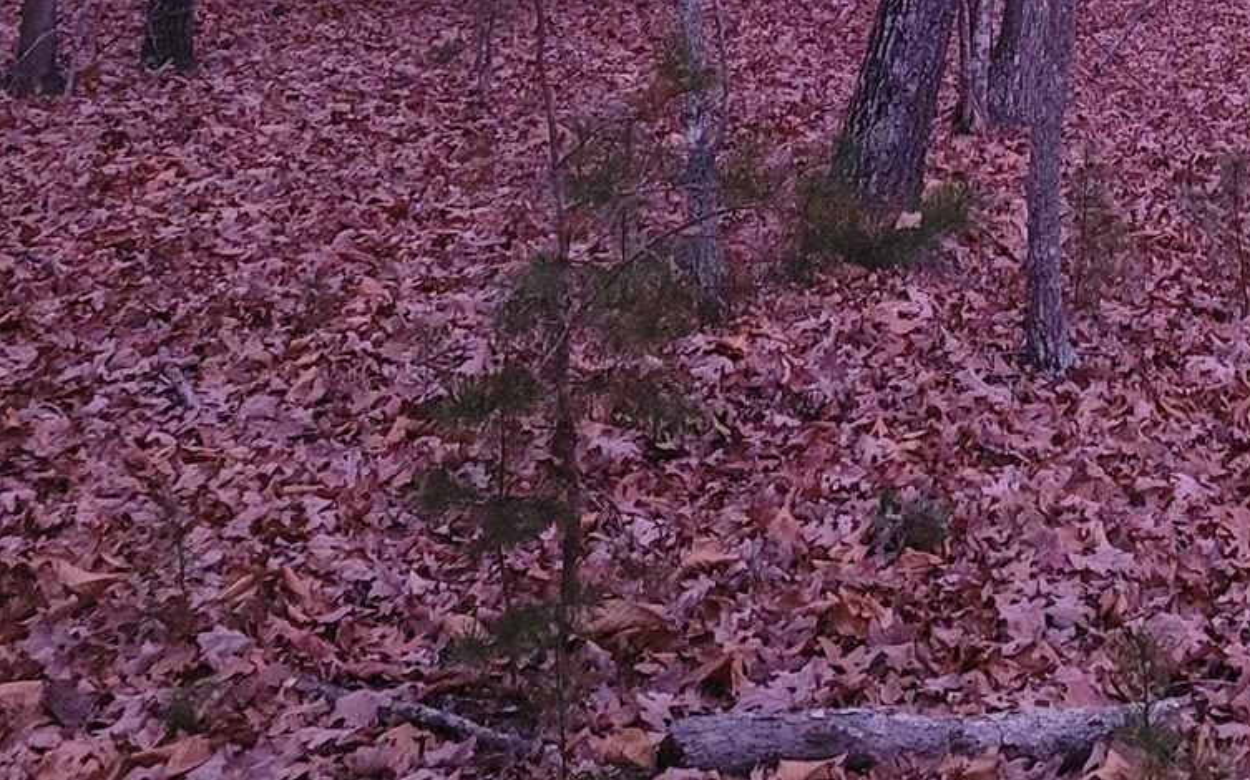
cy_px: -468
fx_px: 2554
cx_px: 1353
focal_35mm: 75
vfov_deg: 15.7
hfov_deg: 25.6
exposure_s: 1/24
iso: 500
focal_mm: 5.4
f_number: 1.8
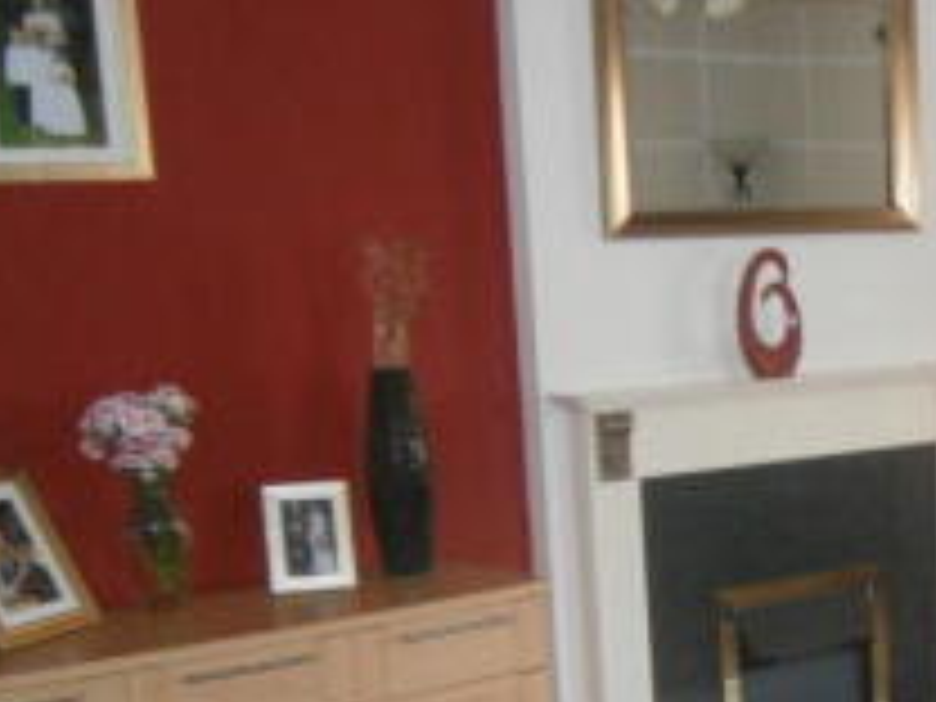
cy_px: 619
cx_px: 1109
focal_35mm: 73
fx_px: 1974
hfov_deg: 24.3
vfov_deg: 19.8
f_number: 2.8
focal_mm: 4.7
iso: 320
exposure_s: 1/30
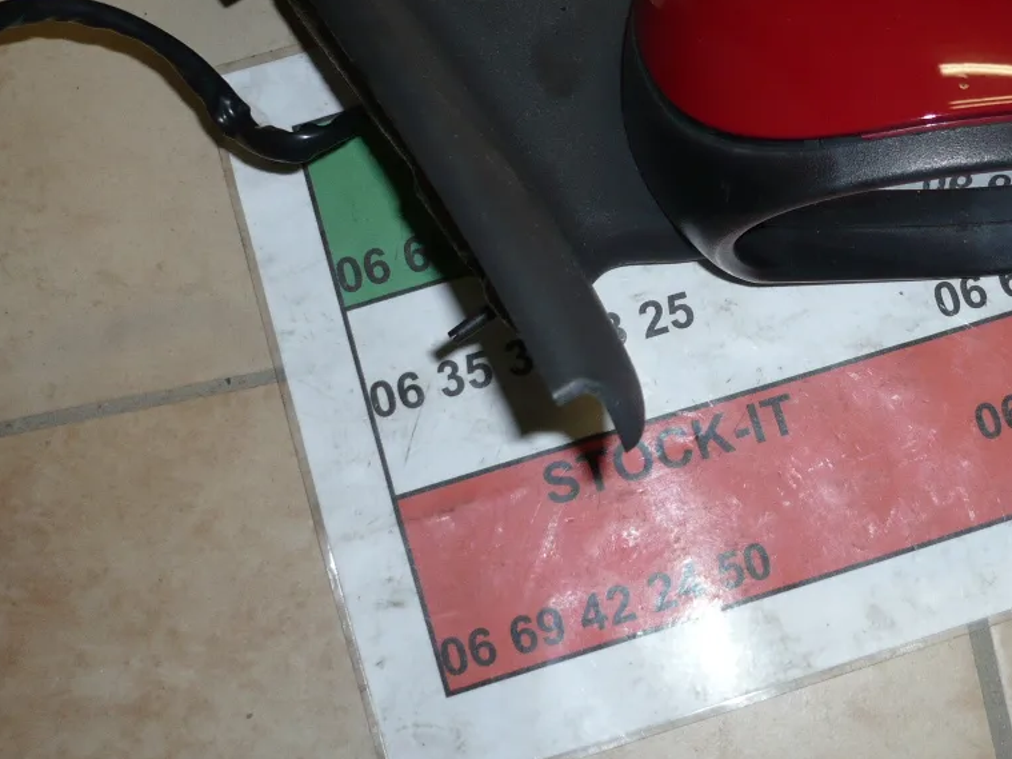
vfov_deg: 24.7
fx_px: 1725
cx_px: 809
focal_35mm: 59
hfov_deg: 31.8
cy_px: 239
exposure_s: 1/30
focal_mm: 5.8
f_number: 2.8
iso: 100
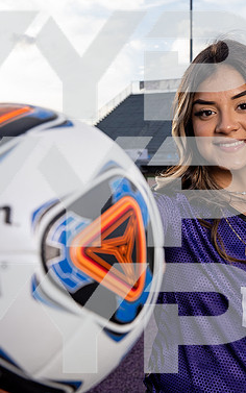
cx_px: 127
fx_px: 504
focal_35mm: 47
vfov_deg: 42.6
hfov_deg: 27.4
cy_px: 192
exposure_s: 1/500
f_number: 6.3
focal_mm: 30
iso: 250
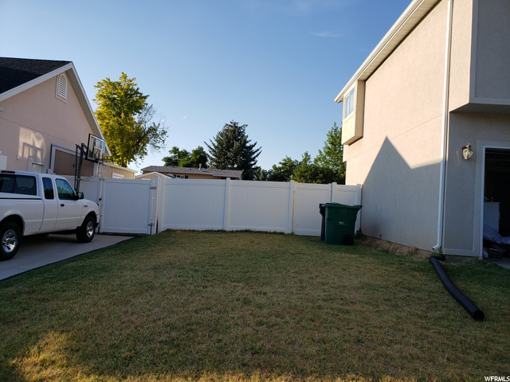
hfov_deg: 67.3
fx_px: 383
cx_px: 255
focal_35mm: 26
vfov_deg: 53.1
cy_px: 191
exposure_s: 1/861
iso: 50
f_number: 2.4
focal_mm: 4.3
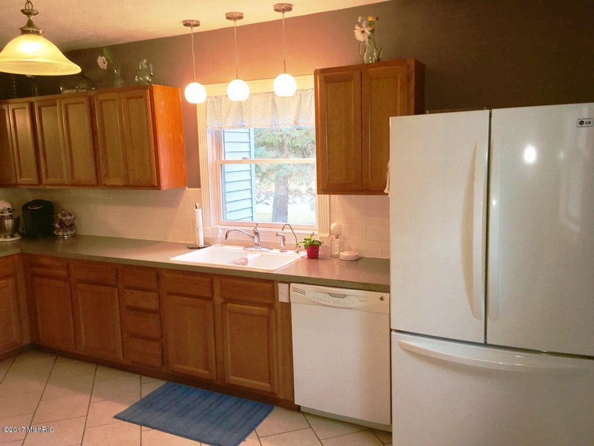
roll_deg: +0.7
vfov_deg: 48.2
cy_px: 223
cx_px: 297
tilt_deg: -8.0
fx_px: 498
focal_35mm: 29
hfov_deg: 61.7
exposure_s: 1/30
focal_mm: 4.15
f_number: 2.2
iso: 25
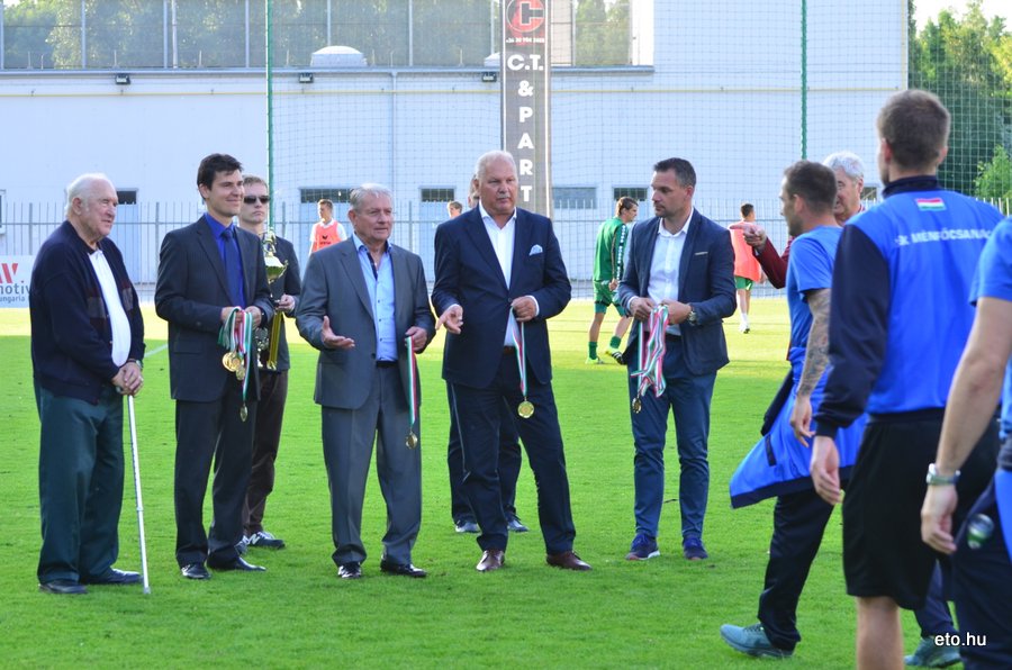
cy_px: 335
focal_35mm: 105
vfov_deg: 13.0
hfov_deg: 19.5
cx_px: 506
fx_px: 2945
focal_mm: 70
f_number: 5
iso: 250
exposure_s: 1/160
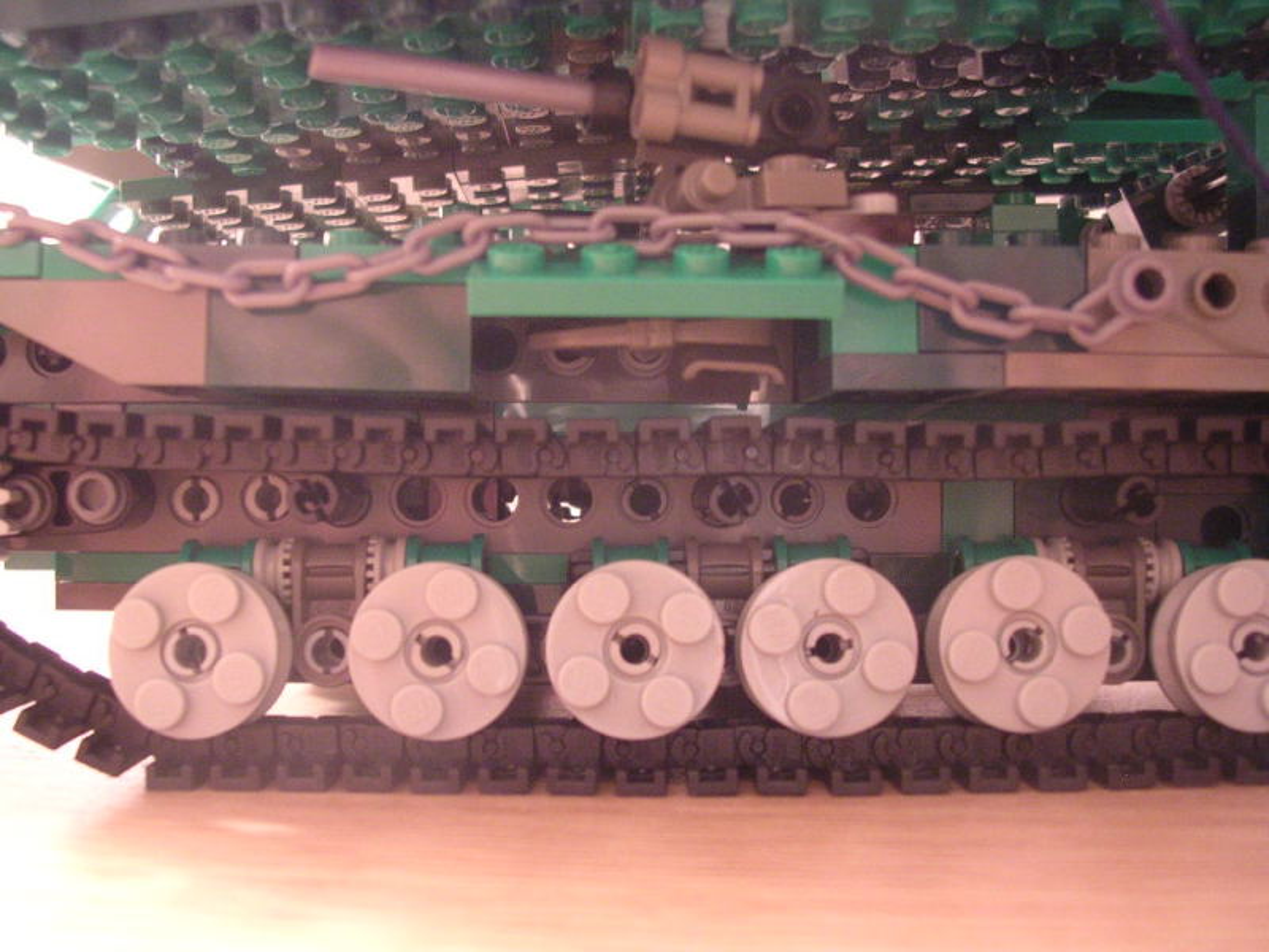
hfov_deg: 49.0
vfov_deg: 37.7
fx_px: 1393
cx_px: 634
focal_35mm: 38
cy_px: 476
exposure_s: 2
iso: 400
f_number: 2.8
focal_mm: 5.8
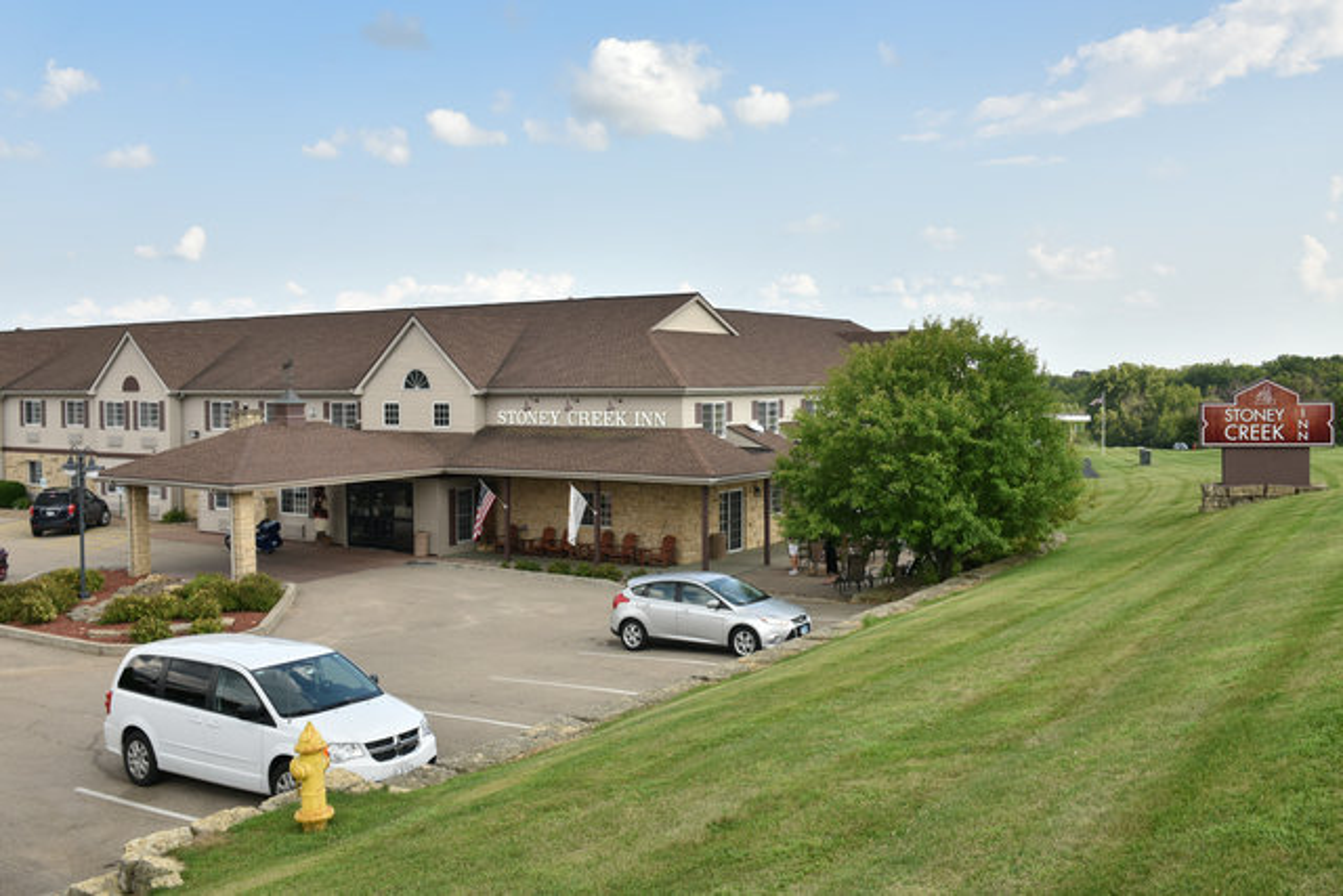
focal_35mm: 32
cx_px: 672
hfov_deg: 58.7
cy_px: 448
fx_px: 1194
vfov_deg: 41.1
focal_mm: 32
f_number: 14
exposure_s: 1/60
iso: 160
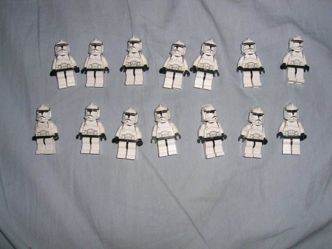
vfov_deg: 40.7
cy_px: 124
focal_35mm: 35
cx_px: 166
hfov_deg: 52.6
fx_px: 336
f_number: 4.8
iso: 50
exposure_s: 1/60.1
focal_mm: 5.4
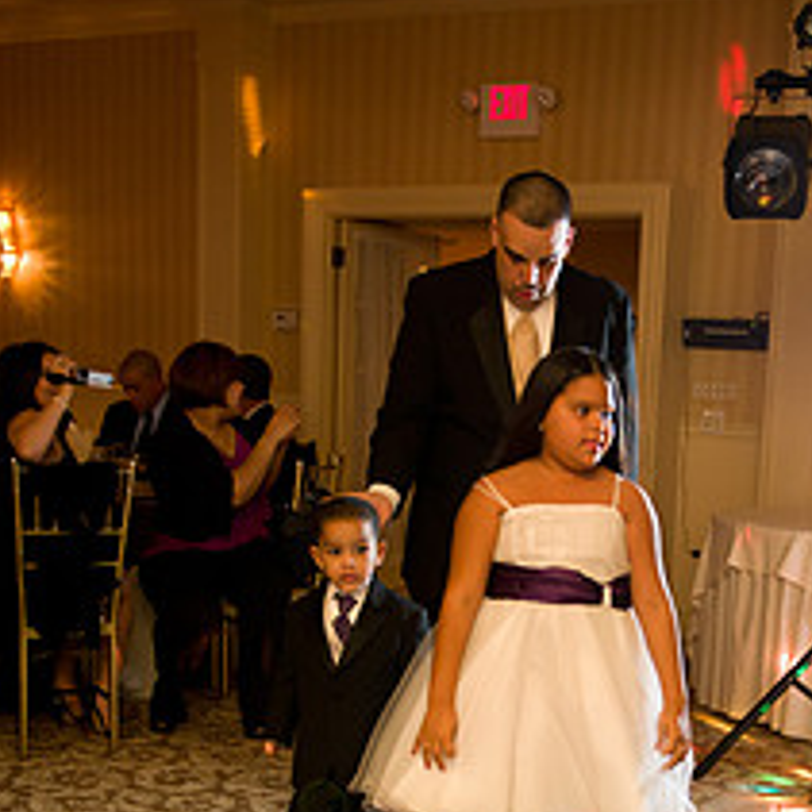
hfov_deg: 29.3
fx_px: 1539
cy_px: 654
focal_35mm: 58
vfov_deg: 28.9
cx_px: 560
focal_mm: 32
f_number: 3.2
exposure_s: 1/125
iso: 1600
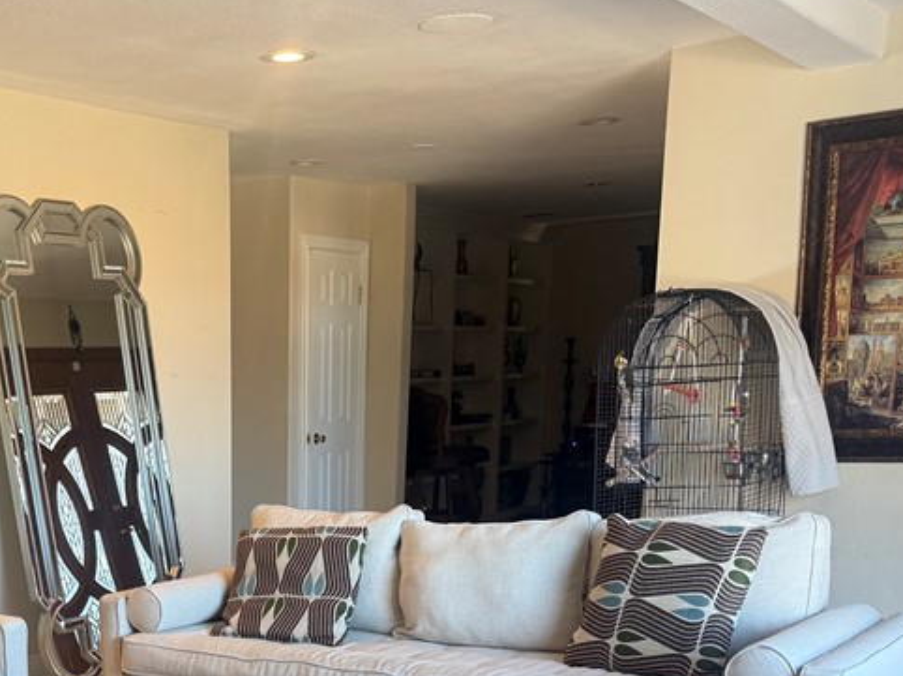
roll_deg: +0.4
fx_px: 1330
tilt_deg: -13.0
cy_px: 695
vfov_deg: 26.8
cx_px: 148
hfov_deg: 35.9
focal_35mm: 51
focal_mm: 6.76
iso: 160
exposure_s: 1/120
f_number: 1.78
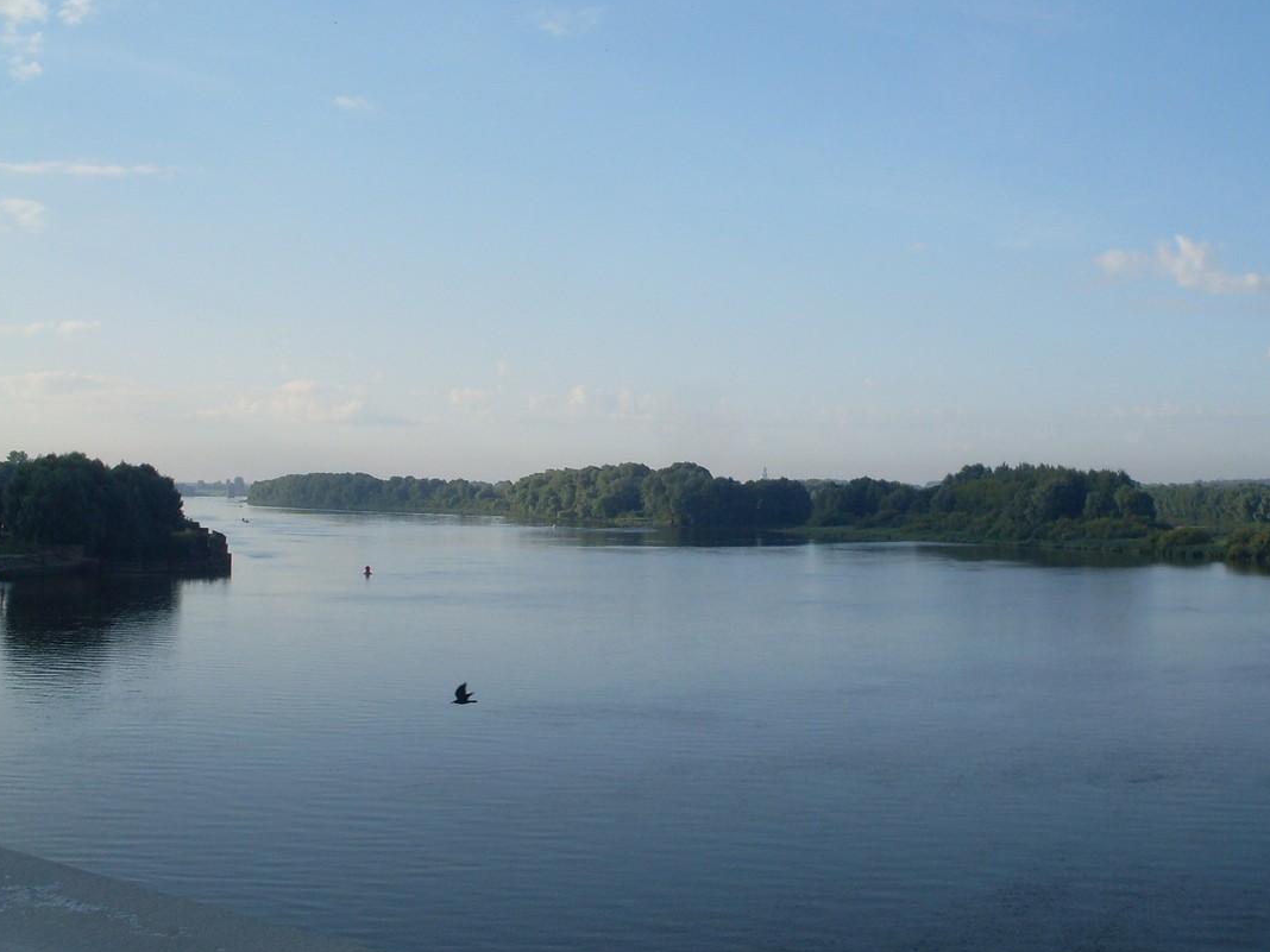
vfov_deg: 28.5
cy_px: 425
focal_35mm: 51
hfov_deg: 37.4
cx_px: 725
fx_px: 1871
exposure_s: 1/250
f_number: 8.4
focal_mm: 6.3
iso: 80
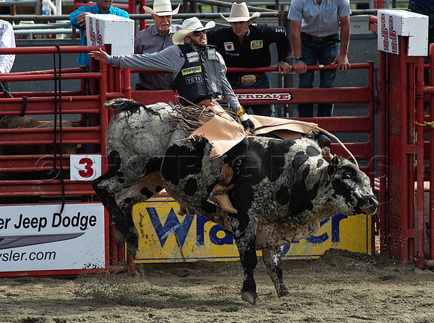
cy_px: 170
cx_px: 222
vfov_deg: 2.2
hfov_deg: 3.0
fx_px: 8238
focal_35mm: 659
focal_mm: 300
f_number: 4
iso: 1000
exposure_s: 1/8000
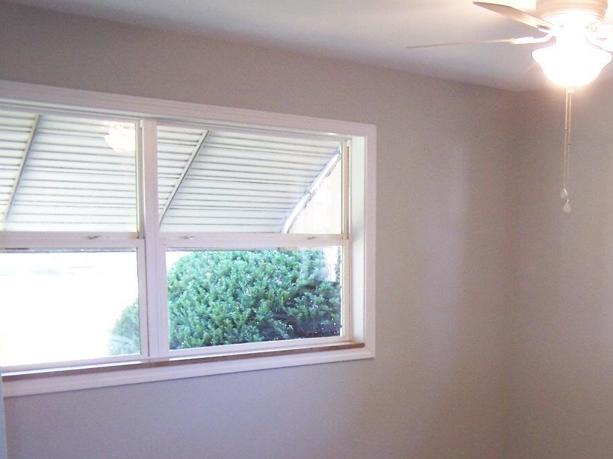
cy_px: 357
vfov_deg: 22.0
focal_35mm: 66
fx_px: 1168
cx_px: 529
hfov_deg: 28.5
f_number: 2.8
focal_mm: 6.3
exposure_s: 1/20
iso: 140
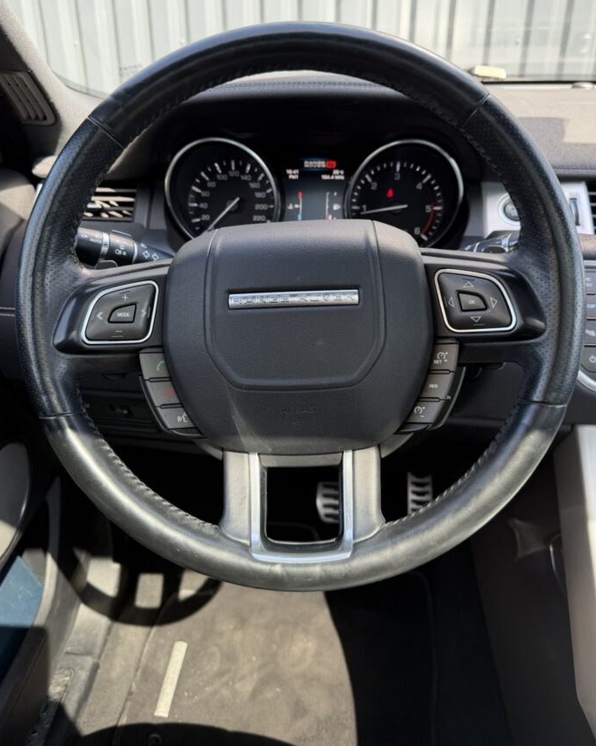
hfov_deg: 51.5
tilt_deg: -26.2
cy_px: 327
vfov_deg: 62.0
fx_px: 618
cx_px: 289
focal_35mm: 28
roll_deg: +0.4
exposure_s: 1/172
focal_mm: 6.76
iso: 80
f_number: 1.78
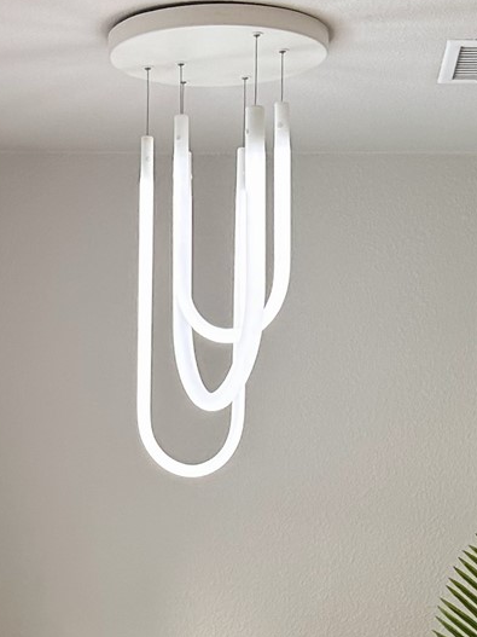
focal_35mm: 101
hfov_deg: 14.6
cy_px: 873
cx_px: 175
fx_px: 1856
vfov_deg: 17.9
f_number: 1.5
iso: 100
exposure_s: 1/120
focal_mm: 5.7
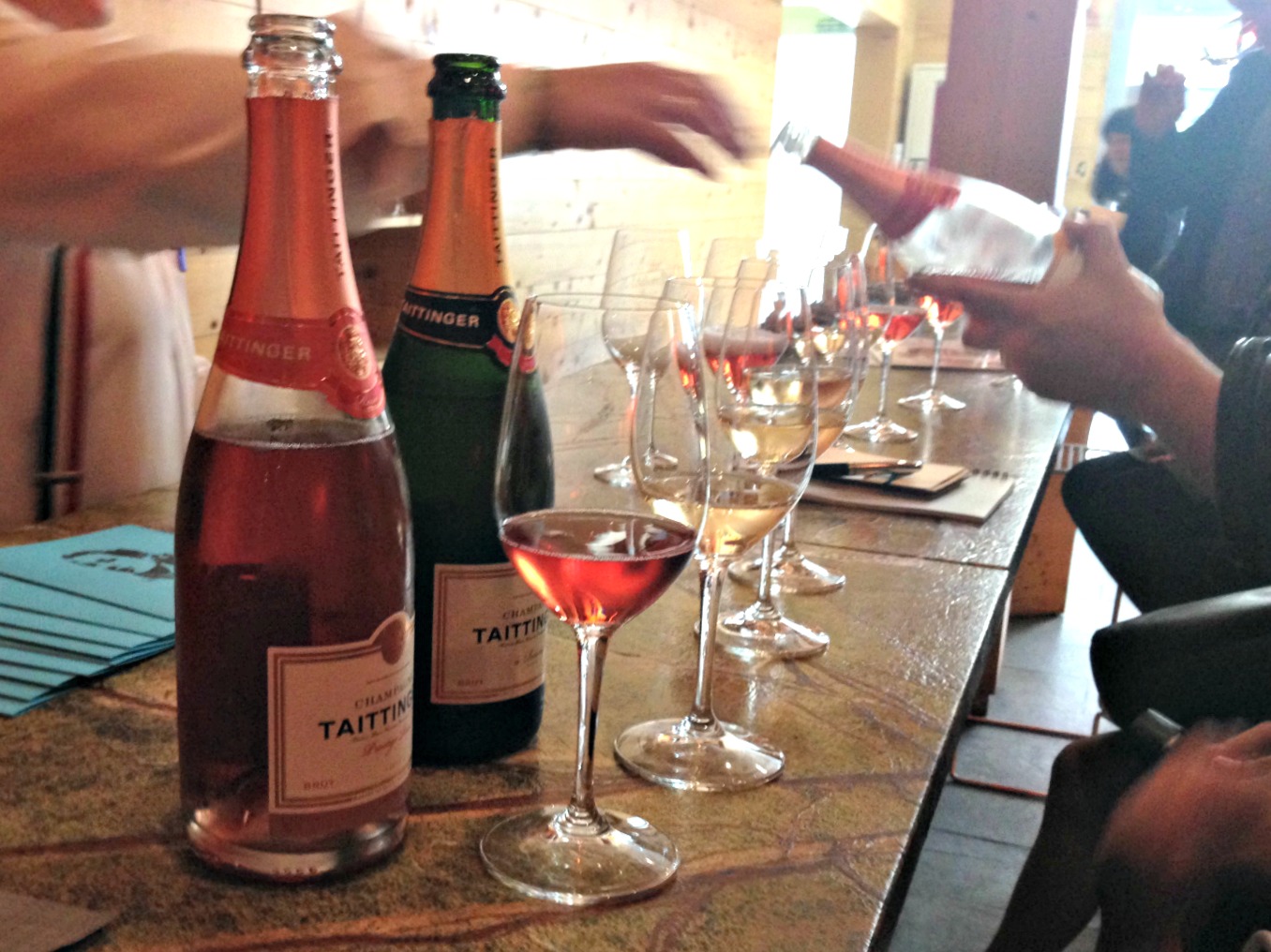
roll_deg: -1.9
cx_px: 636
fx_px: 1211
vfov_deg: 42.9
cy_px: 476
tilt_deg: -16.5
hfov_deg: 55.4
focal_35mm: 33
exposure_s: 1/20
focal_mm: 4.12
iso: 200
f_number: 2.4
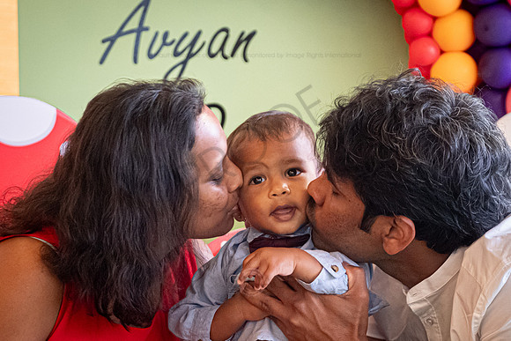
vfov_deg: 8.2
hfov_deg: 12.3
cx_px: 237
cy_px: 266
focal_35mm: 167
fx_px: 2374
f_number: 2.8
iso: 3200
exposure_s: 1/60
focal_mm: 71.5
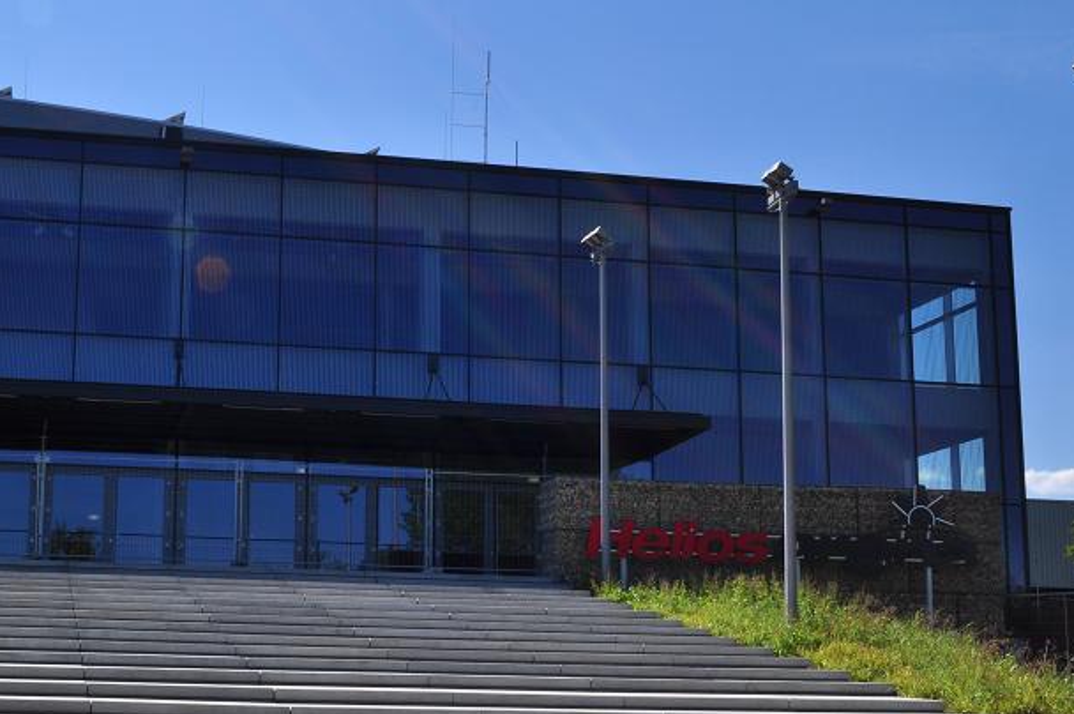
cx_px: 344
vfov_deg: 24.5
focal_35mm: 55
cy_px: 461
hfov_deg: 35.9
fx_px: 1639
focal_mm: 26
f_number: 29
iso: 200
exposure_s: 1/80
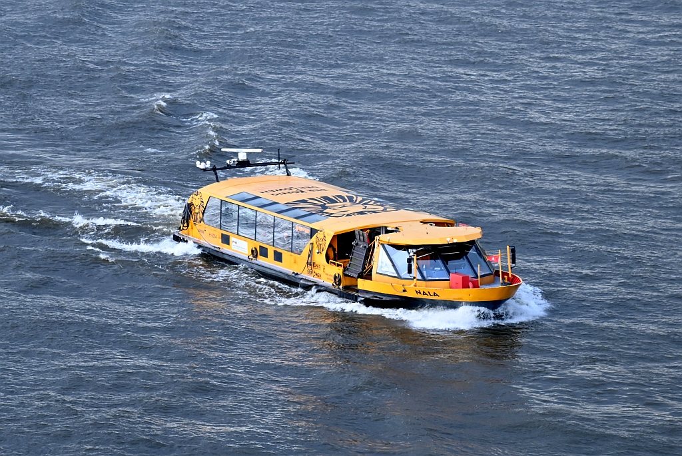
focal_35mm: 120
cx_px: 341
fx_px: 2276
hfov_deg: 17.0
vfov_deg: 11.4
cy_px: 228
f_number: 4
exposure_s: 1/125
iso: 640
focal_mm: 120
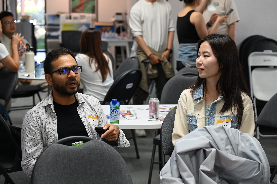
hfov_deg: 28.5
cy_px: 92
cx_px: 138
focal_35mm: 71
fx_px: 546
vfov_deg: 19.2
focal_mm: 71
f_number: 4
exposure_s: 1/125
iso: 1250
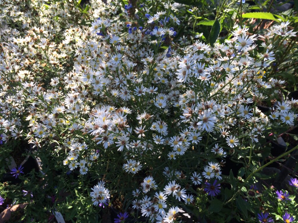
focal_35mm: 29
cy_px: 112
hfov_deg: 61.7
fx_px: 250
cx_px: 149
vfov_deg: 48.2
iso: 32
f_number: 2.2
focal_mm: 4.15
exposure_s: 1/451
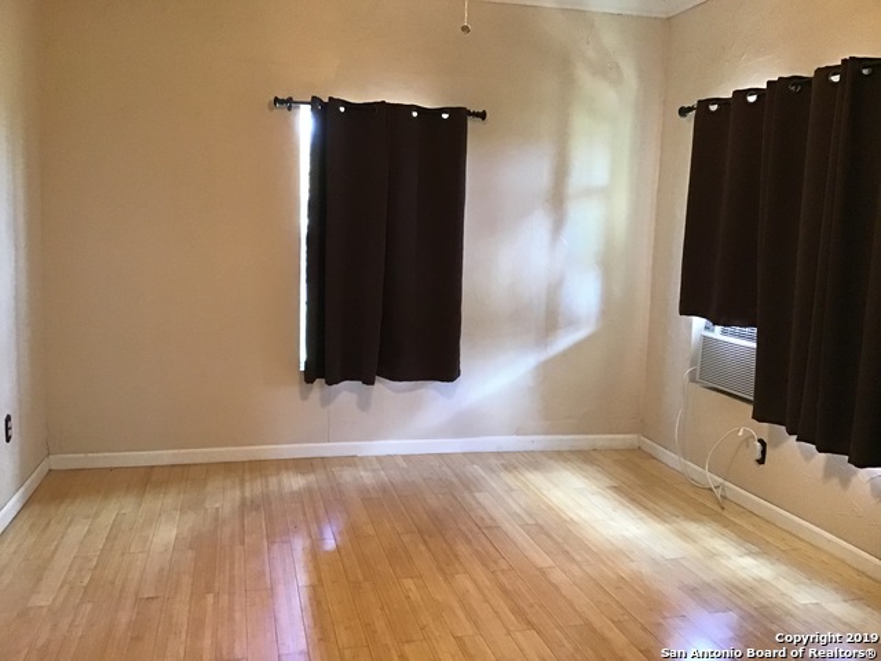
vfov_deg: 45.4
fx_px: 789
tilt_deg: -7.4
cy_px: 330
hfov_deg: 58.4
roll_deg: -1.4
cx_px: 440
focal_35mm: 31
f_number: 2.4
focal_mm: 3.3
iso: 250
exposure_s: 1/30
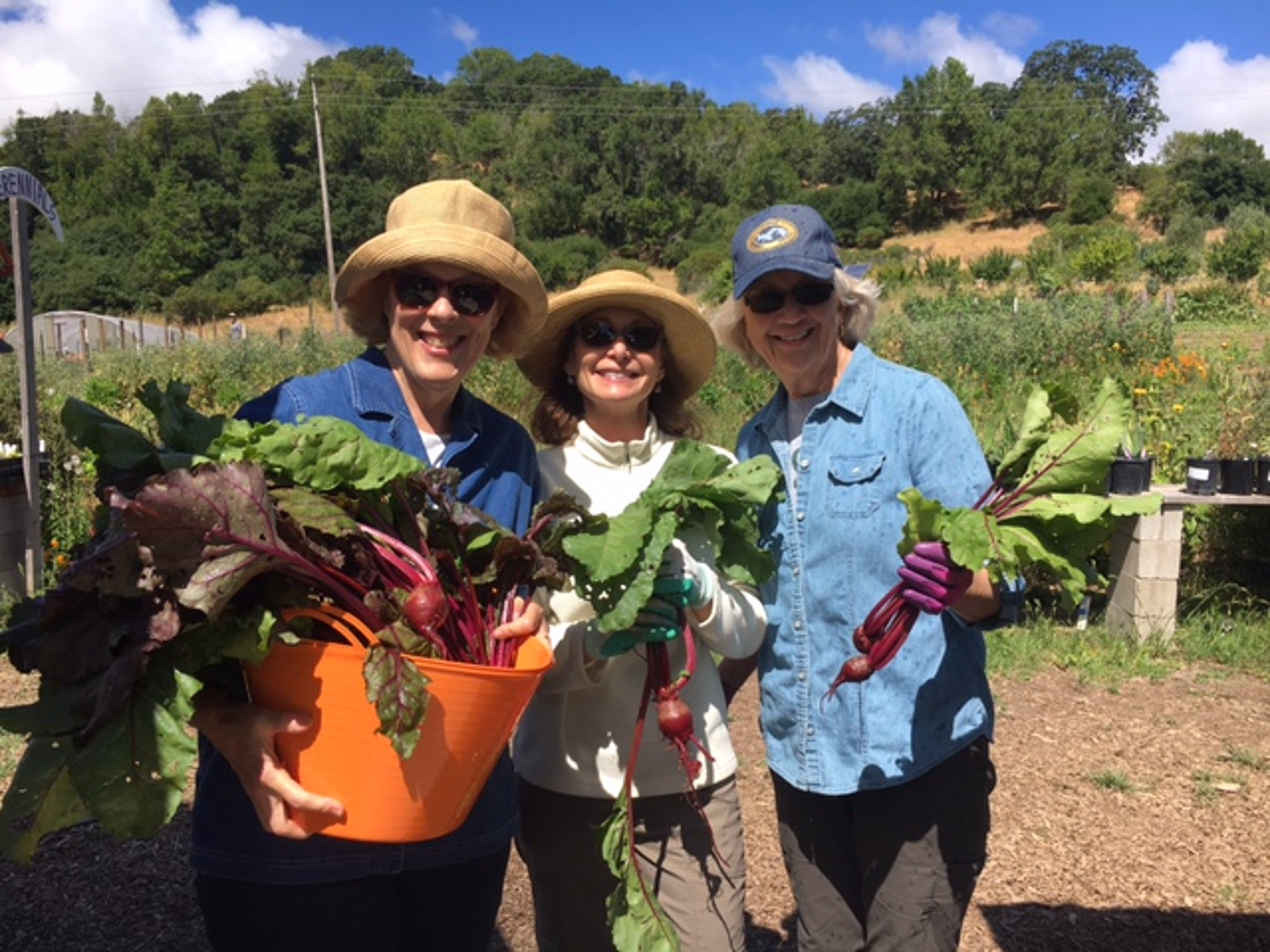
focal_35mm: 29
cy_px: 476
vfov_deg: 48.2
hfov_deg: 61.7
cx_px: 635
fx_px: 1064
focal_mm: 4.15
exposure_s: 1/1261
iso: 25
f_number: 2.2
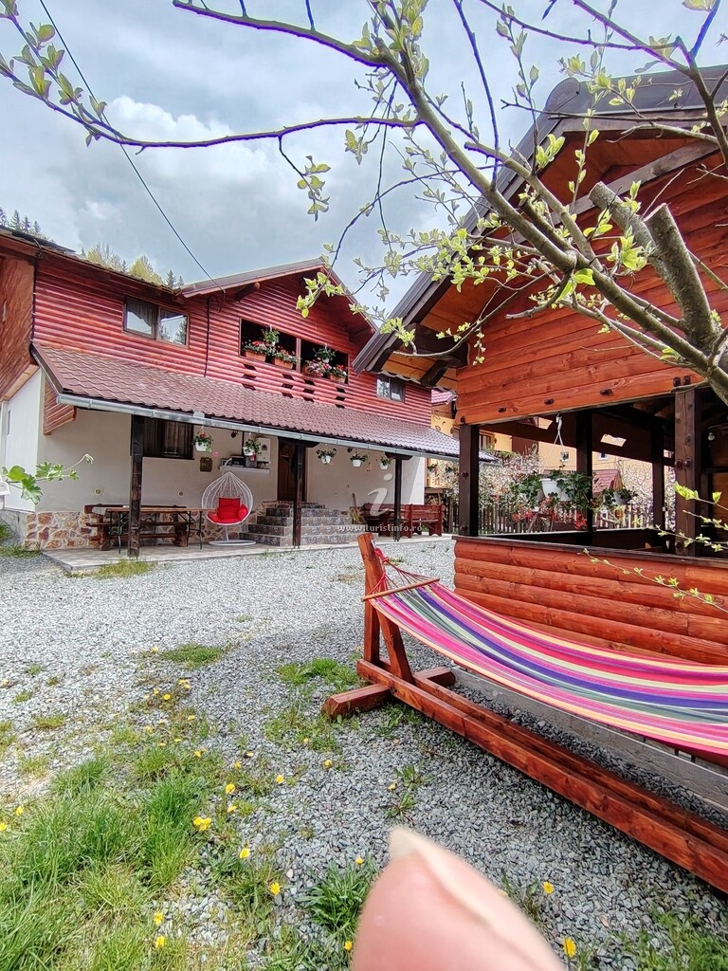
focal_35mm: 17
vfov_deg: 91.0
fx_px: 477
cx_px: 364
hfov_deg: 74.7
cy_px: 486
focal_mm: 1.42
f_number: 2.2
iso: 100
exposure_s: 1/469
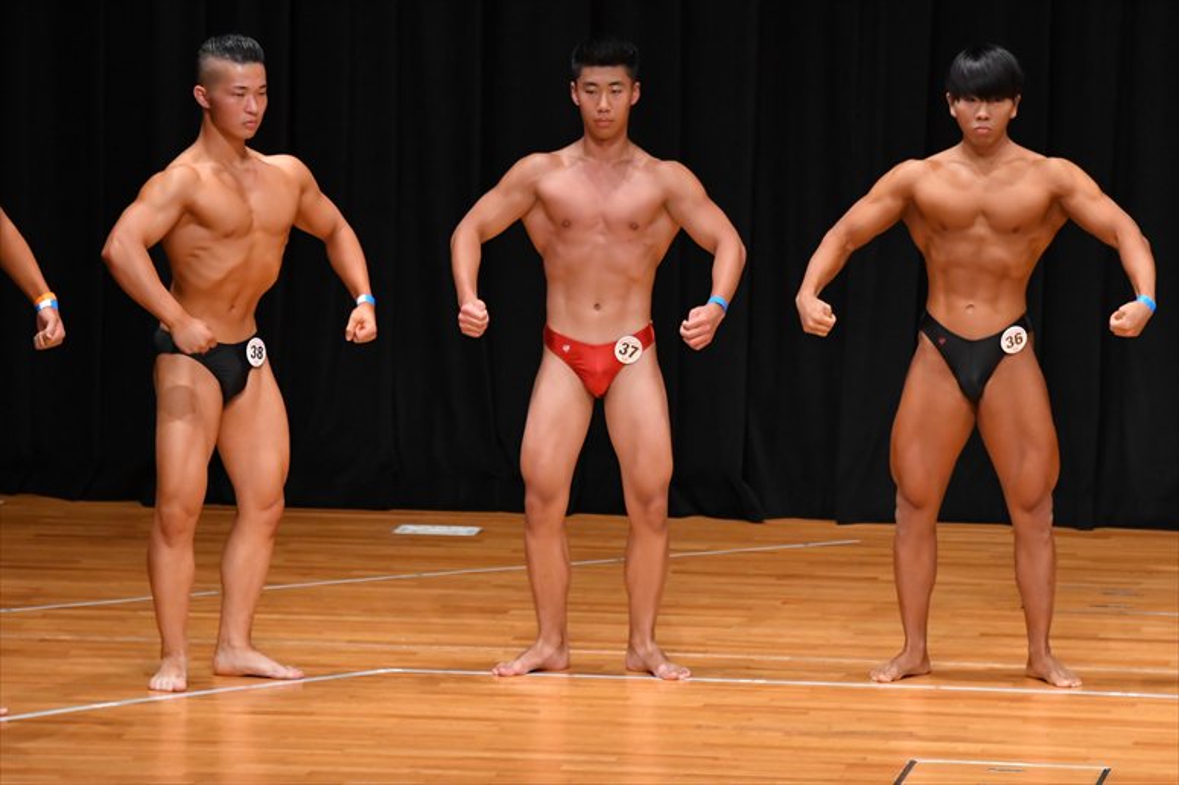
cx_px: 590
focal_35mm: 270
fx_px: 8838
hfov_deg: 7.6
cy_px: 392
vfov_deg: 5.1
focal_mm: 180
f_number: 5.6
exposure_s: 1/400
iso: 4000
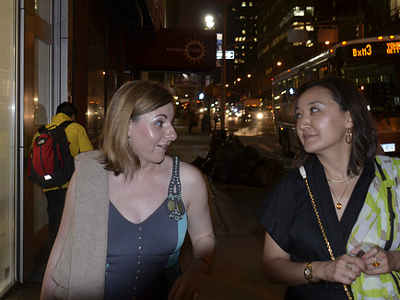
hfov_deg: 38.1
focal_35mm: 50
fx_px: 578
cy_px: 131
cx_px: 214
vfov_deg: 29.1
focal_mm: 26
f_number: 4
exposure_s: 1/25
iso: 400
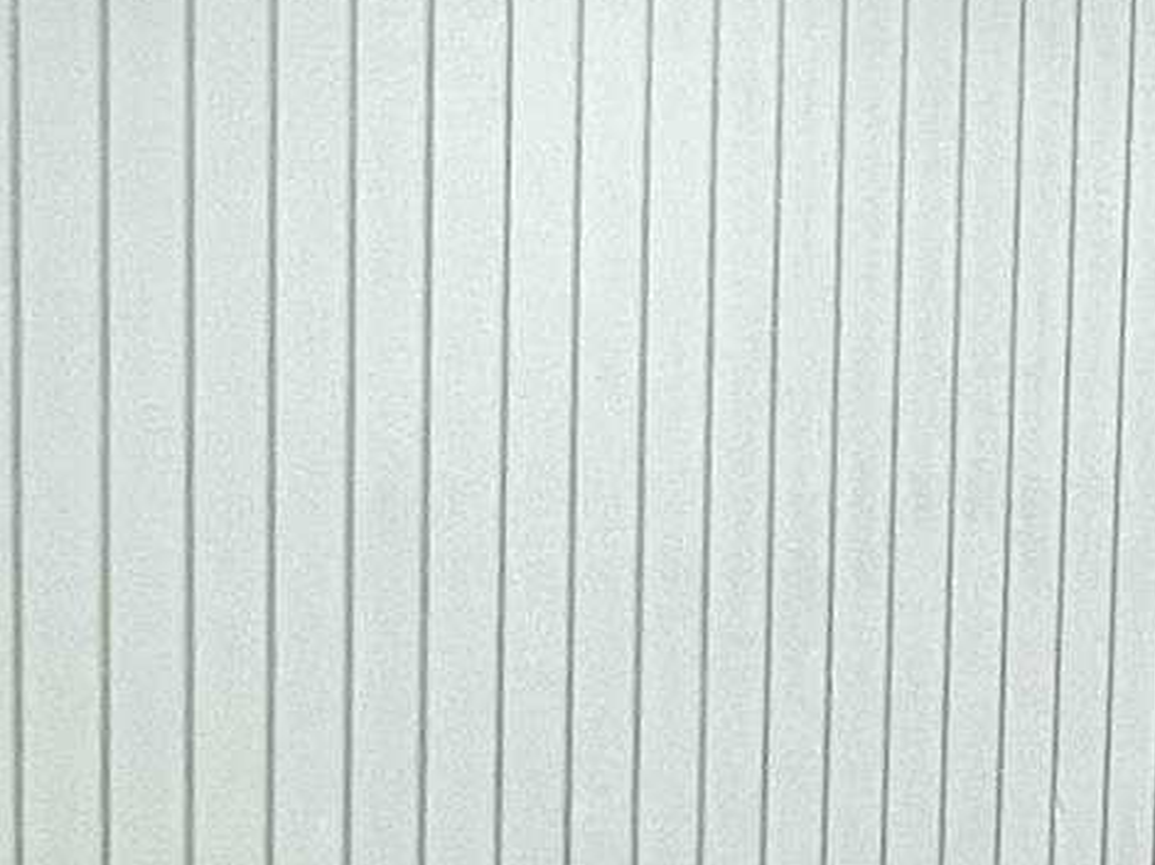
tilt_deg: -7.1
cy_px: 455
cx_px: 1096
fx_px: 2835
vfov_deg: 17.3
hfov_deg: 22.3
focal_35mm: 85
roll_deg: -1.9
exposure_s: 1/120
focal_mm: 1.57
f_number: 1.8
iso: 125
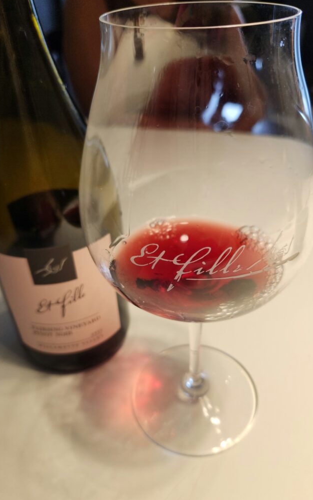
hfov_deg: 49.3
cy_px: 249
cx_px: 156
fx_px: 341
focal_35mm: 25
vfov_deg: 72.6
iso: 50
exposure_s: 1/60.2
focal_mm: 5.4
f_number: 1.8
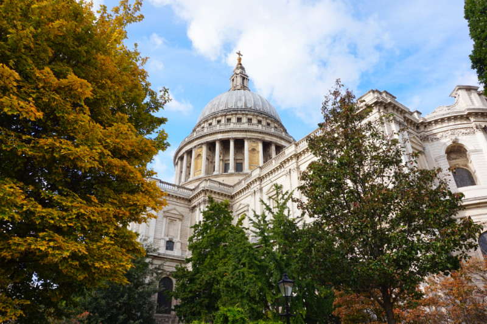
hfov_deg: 73.8
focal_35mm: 24
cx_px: 244
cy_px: 162
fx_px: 324
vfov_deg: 53.1
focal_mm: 16
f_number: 11
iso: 100
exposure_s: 1/80
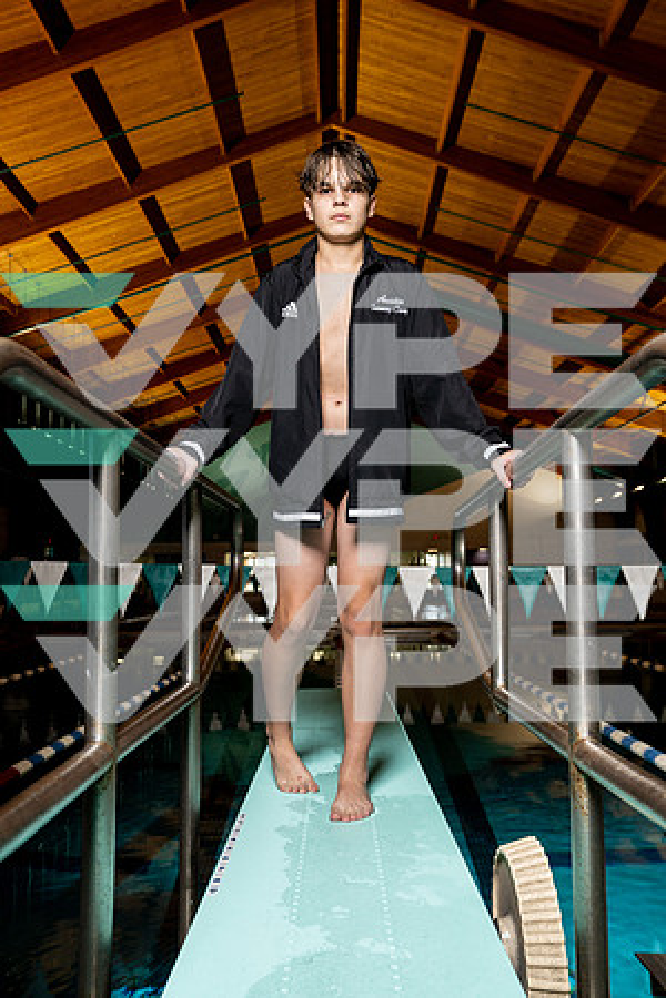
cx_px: 333
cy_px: 499
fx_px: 943
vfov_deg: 55.8
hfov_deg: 38.9
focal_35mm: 34
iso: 500
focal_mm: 34
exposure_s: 1/250
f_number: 5.6
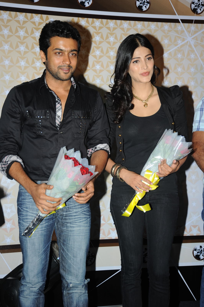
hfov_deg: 20.9
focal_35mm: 65
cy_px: 154
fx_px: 553
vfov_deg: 31.0
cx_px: 102
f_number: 5.6
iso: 200
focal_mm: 65
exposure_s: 1/125
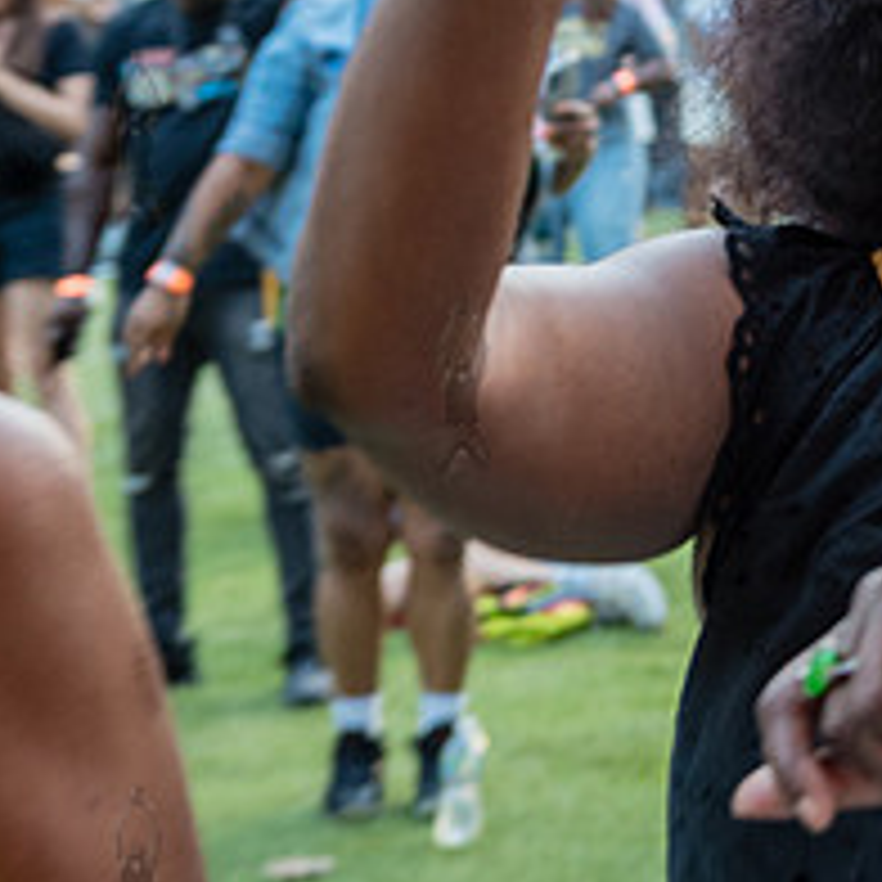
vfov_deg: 10.6
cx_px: 1141
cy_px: 175
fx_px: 4756
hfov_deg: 10.4
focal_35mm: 165
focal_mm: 50
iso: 1000
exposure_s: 1/200
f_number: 3.5
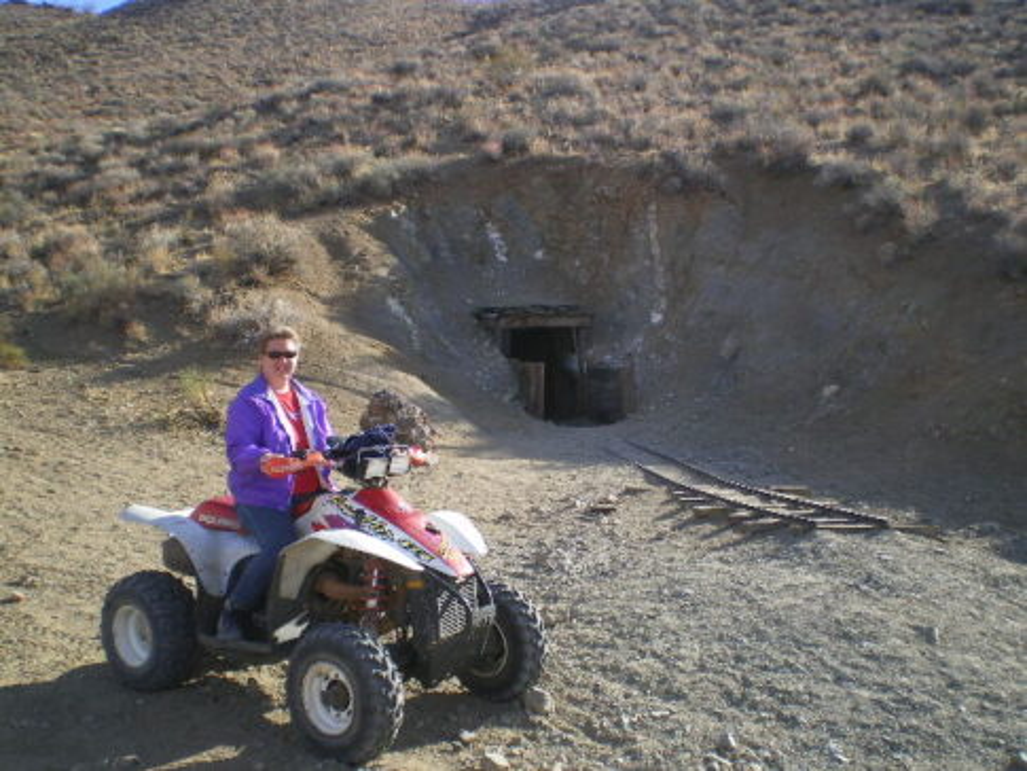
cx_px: 514
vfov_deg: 37.7
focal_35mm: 38
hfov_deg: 49.0
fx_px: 1128
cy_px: 386
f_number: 4.6
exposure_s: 1/160
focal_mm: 6.3
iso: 64
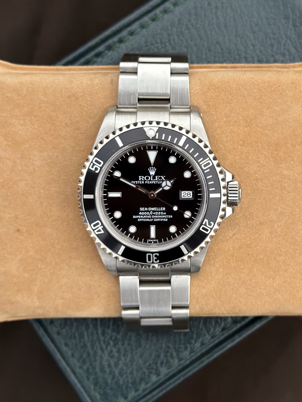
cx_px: 151
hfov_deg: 30.3
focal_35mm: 48
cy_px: 201
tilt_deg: -86.5
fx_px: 558
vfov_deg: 39.7
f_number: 1.78
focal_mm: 6.76
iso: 250
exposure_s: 1/7143
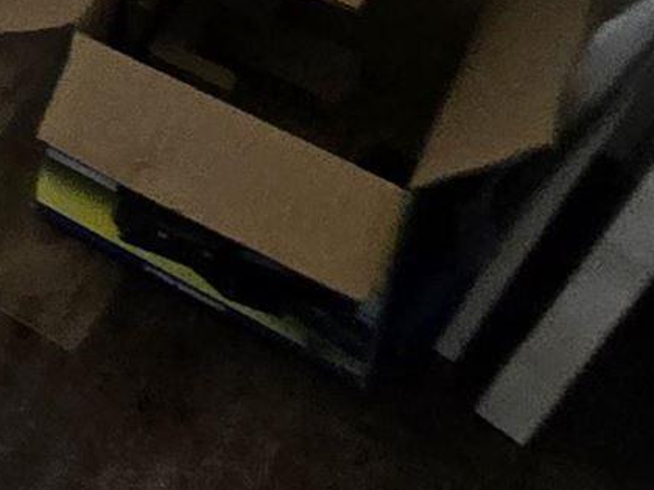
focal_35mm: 95
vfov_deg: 10.6
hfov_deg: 10.6
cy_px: -1005
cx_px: -1451
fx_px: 1795
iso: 80
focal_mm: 2.2
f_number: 2.2
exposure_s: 1/60
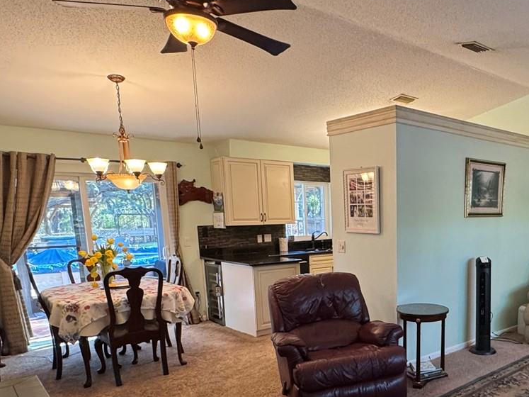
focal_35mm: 30
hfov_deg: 57.0
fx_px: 458
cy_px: 290
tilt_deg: -9.7
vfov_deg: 45.4
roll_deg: +0.7
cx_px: 396
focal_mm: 2.22
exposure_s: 1/60
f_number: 2.2
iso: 320
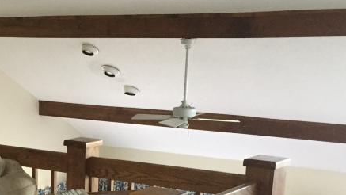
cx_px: 36
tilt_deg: -15.3
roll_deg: -0.8
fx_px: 679
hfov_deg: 27.6
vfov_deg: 15.6
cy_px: 242
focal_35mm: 74
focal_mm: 4.15
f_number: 2.2
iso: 200
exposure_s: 1/30
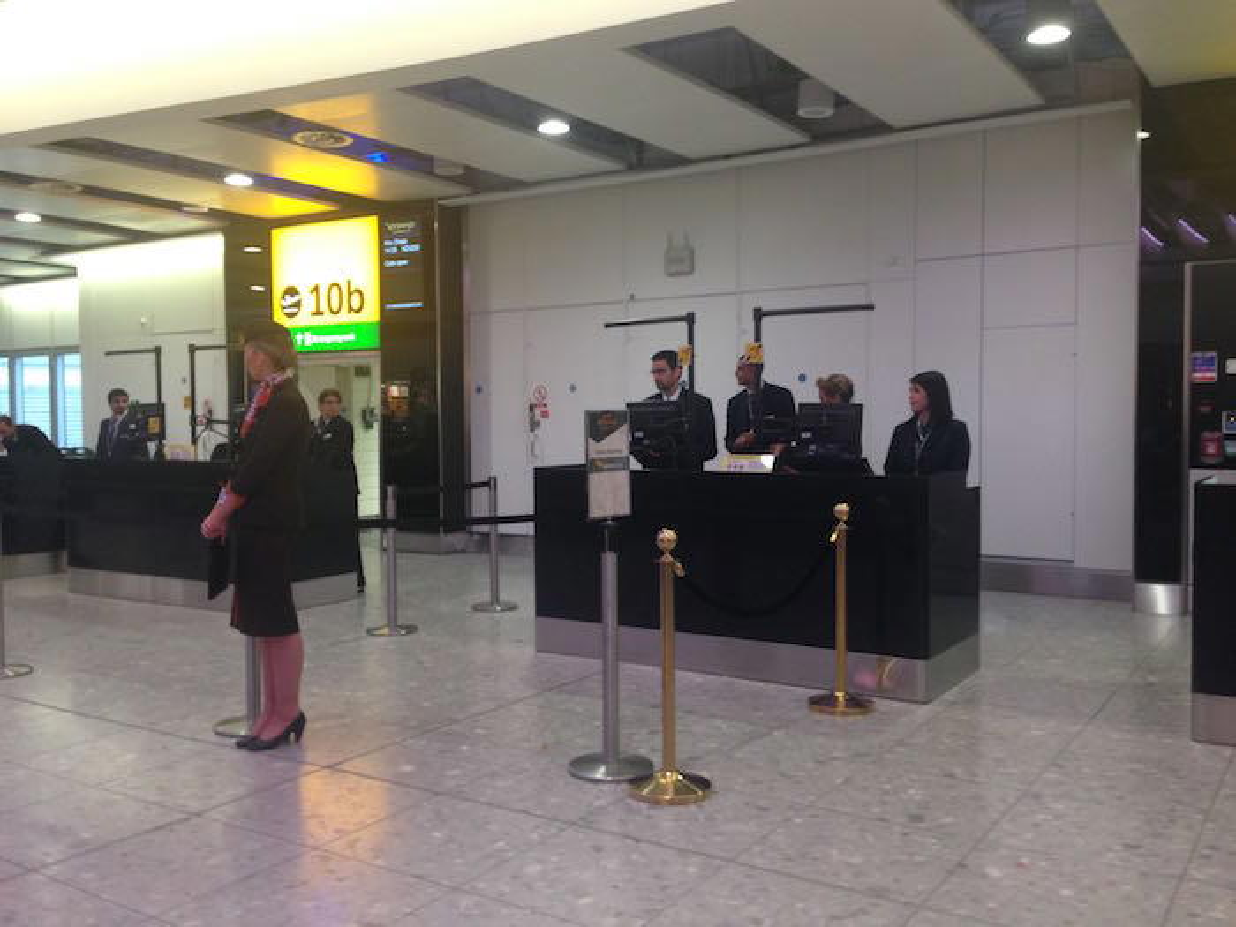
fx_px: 1178
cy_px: 464
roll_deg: -0.1
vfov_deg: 42.9
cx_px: 618
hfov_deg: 55.4
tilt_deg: -2.0
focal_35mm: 33
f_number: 2.4
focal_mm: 4.12
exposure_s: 1/20
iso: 80
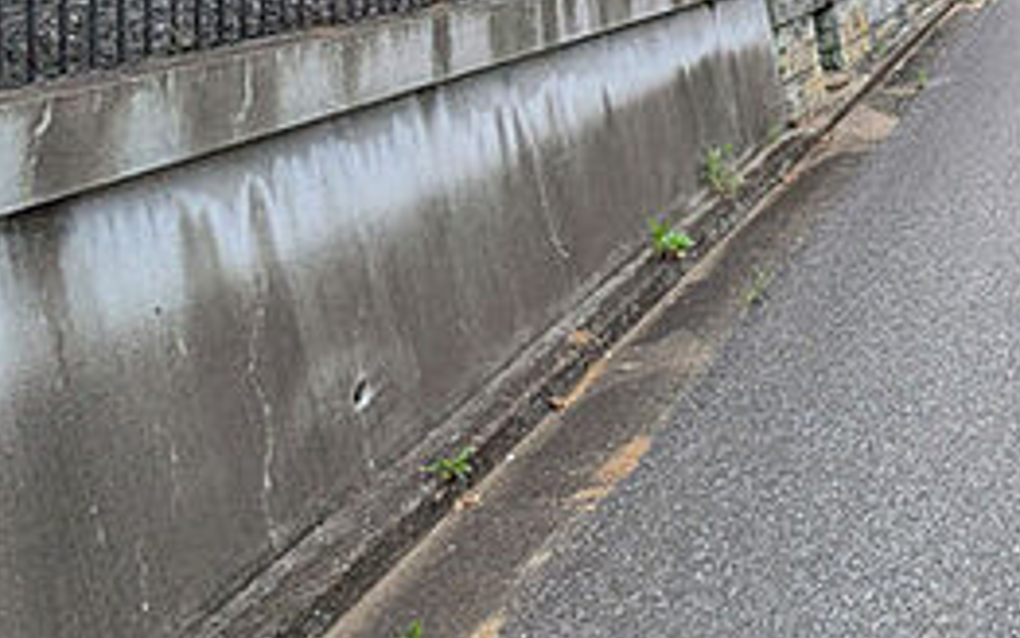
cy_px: -101
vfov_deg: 31.9
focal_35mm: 34
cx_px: 1121
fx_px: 946
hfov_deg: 43.7
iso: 51
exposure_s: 1/1094
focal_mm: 1.83
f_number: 2.2
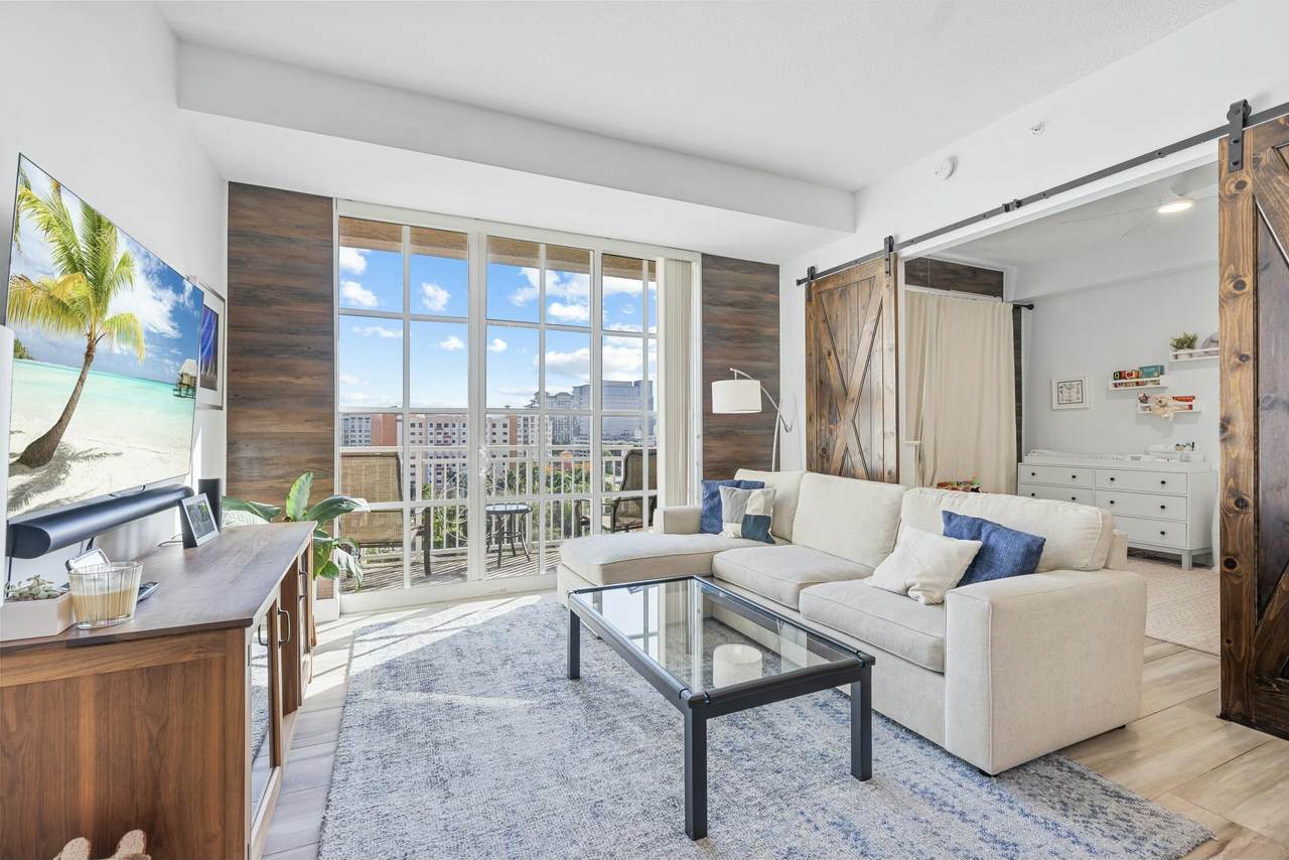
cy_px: 430
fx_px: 573
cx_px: 644
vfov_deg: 73.8
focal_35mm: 16
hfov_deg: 96.7
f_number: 8
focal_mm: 16
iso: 64
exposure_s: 1/4
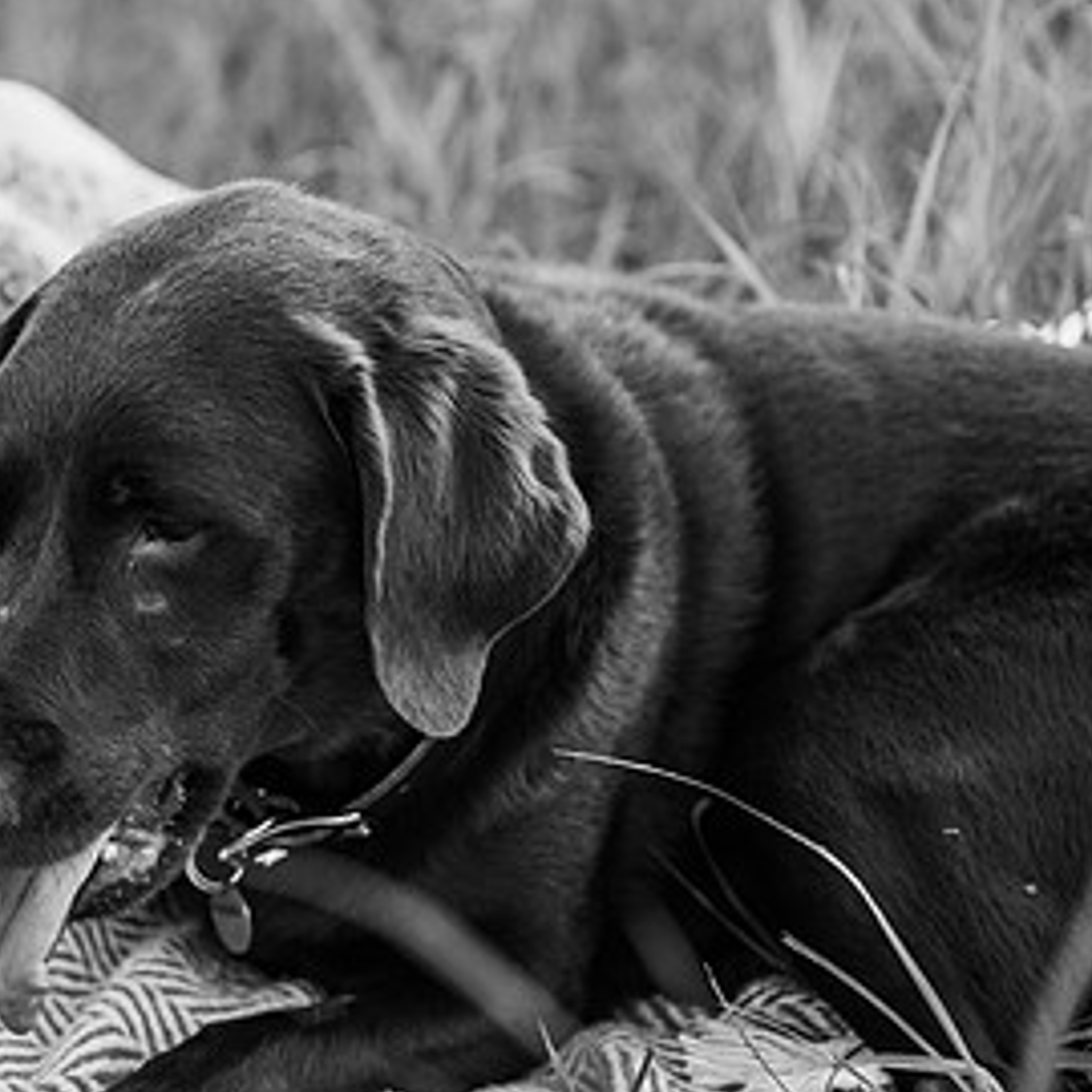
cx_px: 8
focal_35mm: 75
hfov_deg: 22.2
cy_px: 544
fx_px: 2677
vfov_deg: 23.1
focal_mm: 41
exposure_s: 1/500
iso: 320
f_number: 3.2
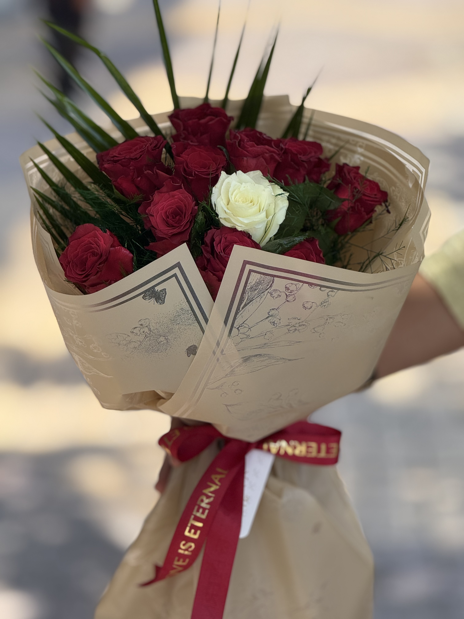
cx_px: 232
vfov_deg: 16.4
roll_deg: +1.2
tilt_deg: -14.5
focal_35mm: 120
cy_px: 310
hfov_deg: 12.3
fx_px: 2145
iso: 64
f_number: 2.8
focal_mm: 15.66
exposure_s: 1/389
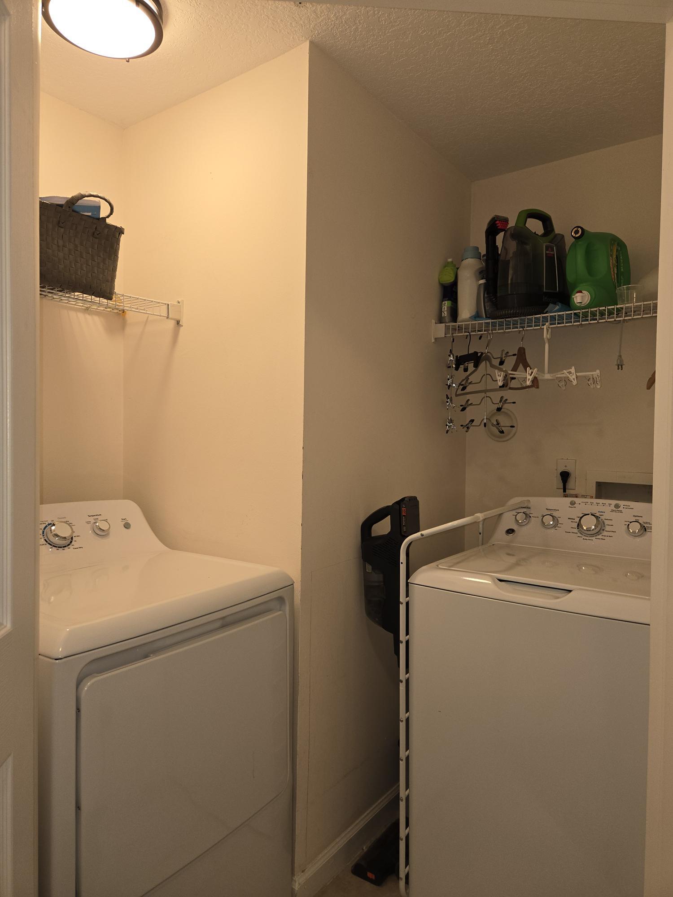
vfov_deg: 73.9
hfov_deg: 58.9
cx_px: 336
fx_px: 596
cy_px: 448
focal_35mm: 23
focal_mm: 5.4
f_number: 1.8
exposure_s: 1/60
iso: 32
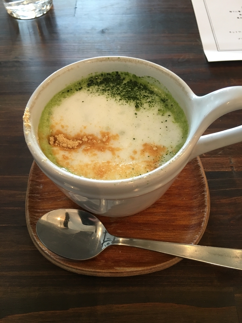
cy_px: 162
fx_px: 270
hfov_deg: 48.2
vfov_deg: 61.7
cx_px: 121
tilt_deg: -59.3
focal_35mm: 29
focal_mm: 4.15
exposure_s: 1/30
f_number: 2.2
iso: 80
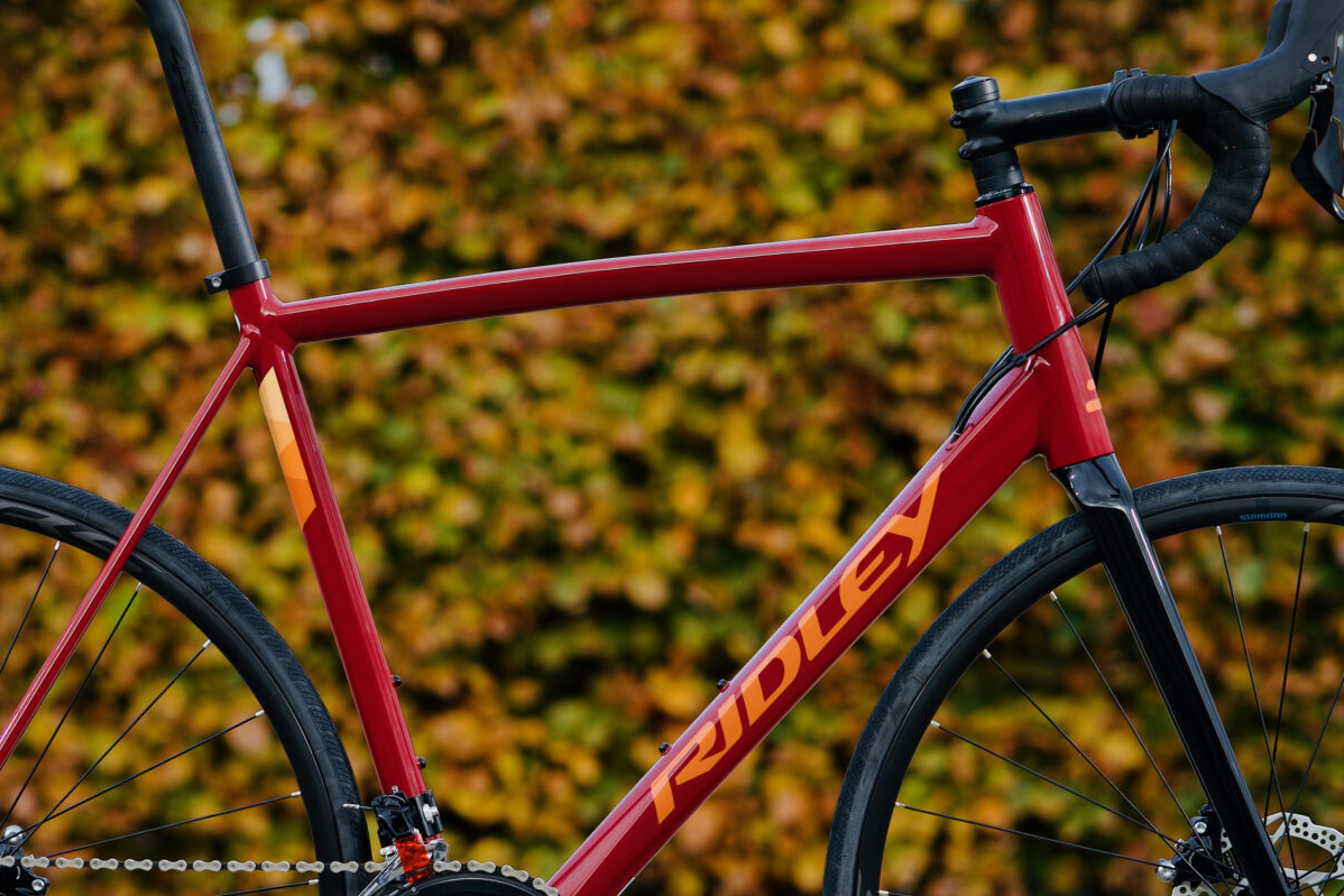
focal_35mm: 327
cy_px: 639
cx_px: 572
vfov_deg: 4.2
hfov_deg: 6.3
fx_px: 12209
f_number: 4
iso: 100
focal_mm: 153
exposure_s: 1/320
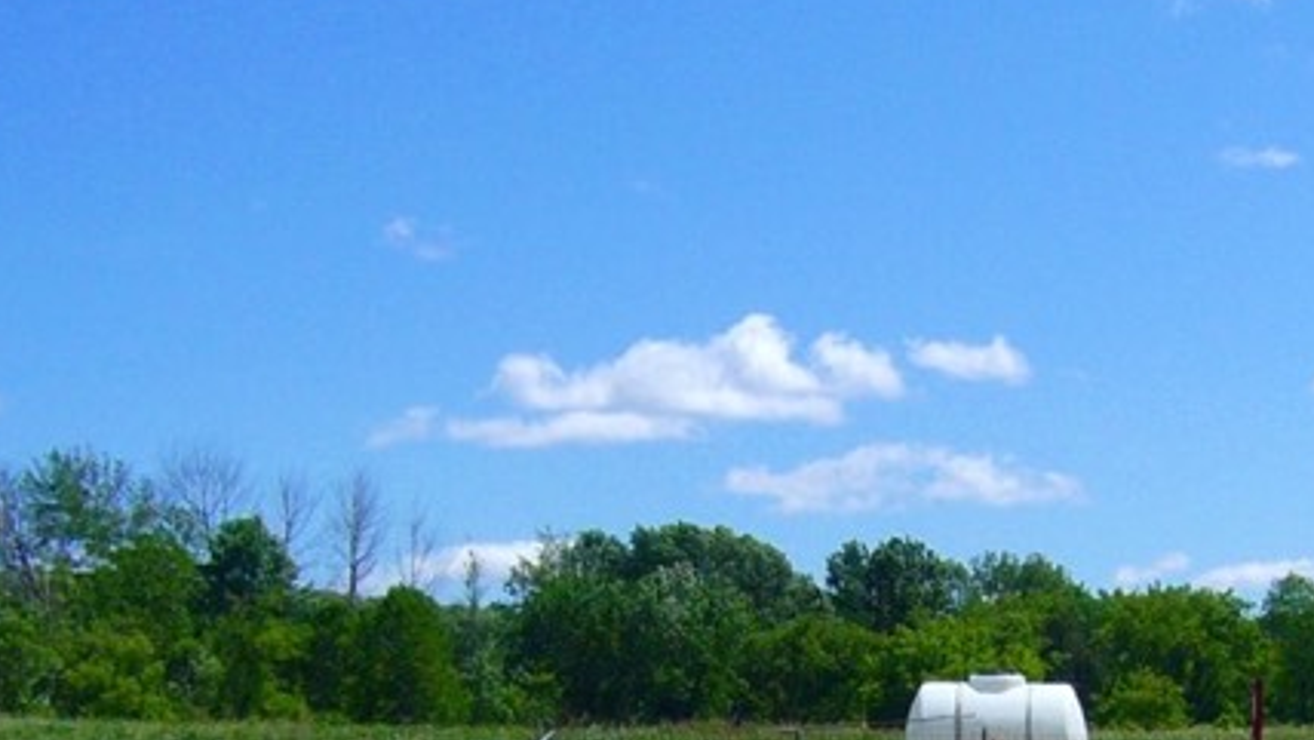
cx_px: 869
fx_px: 3102
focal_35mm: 89
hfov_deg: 23.8
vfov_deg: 13.3
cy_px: 817
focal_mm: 5.8
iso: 100
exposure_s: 1/500
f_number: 5.6
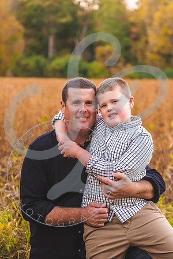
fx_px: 756
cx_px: 86
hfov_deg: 13.1
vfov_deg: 19.5
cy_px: 130
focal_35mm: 105
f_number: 2.8
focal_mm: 70
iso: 1000
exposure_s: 1/200
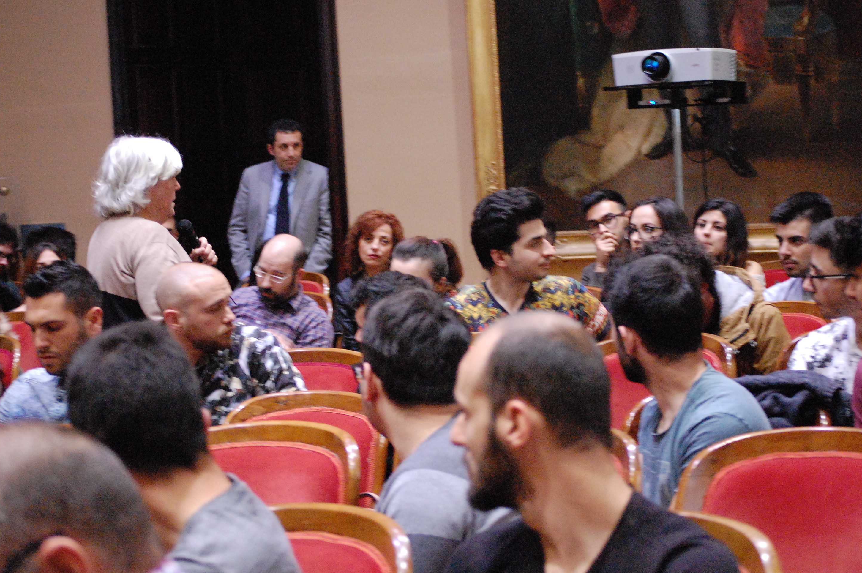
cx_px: 443
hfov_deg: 23.8
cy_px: 292
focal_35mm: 86
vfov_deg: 15.9
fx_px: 2046
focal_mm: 55
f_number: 4
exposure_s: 1/40
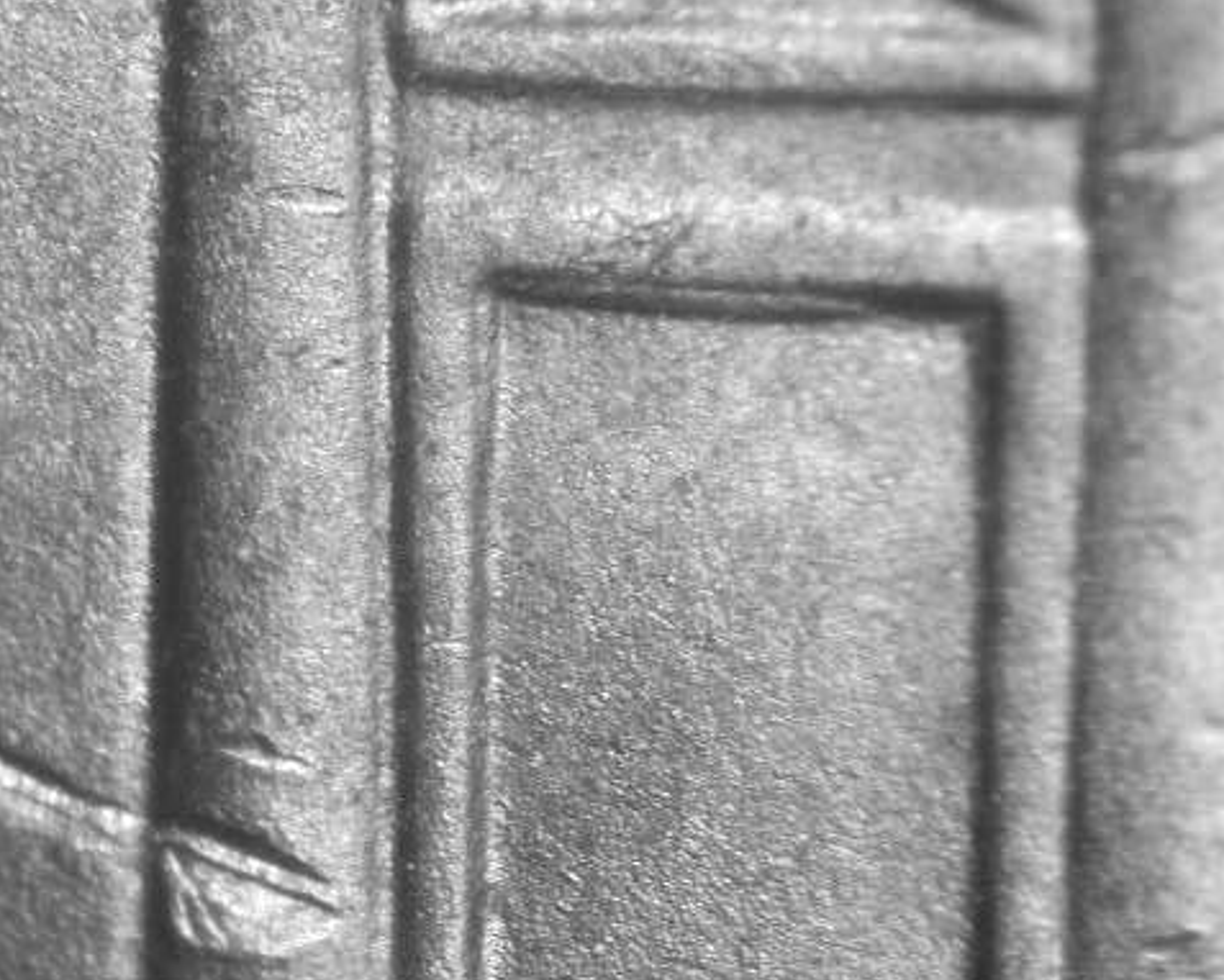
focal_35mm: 182
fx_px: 6596
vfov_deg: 8.5
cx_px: 611
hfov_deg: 10.6
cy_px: 667
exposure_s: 1/15
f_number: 4.8
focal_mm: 28.8
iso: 100
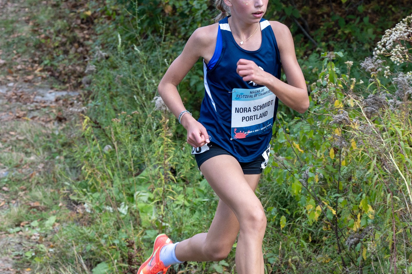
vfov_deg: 7.9
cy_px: 173
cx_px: 115
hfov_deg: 11.9
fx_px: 1978
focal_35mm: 173
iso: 400
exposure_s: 1/640
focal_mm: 90
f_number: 5.6
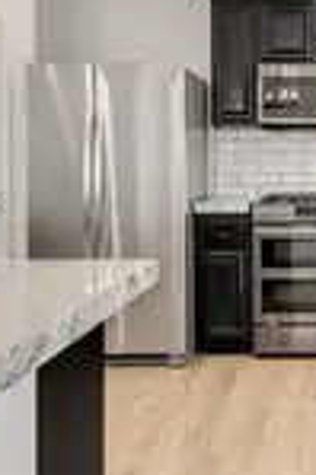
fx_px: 673
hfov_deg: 24.8
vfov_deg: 38.5
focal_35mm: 51
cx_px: 338
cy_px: 156
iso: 800
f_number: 10
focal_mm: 19
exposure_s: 1/30
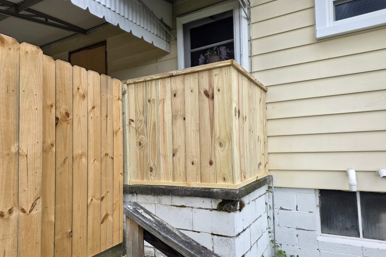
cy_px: 144
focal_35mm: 24
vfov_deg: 53.0
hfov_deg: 73.8
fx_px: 257
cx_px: 193
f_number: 1.7
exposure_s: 1/359
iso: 32
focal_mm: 6.25
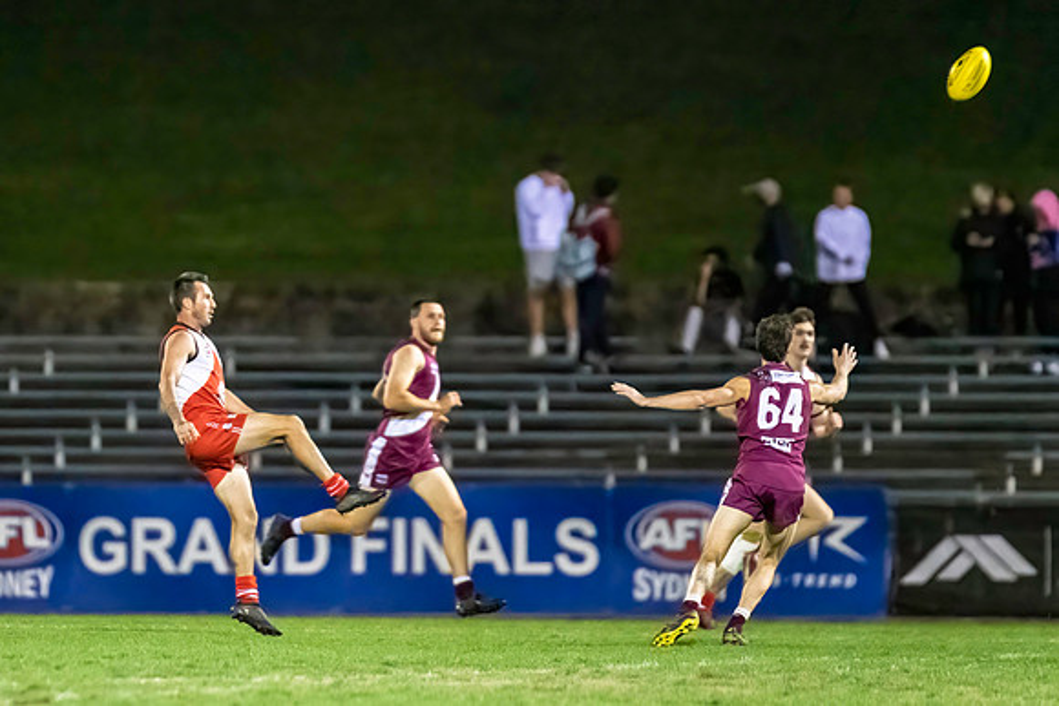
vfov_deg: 2.5
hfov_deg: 3.7
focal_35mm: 552
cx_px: 144
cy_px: 422
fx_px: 16230
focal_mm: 300
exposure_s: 1/1000
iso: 10000
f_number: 2.8
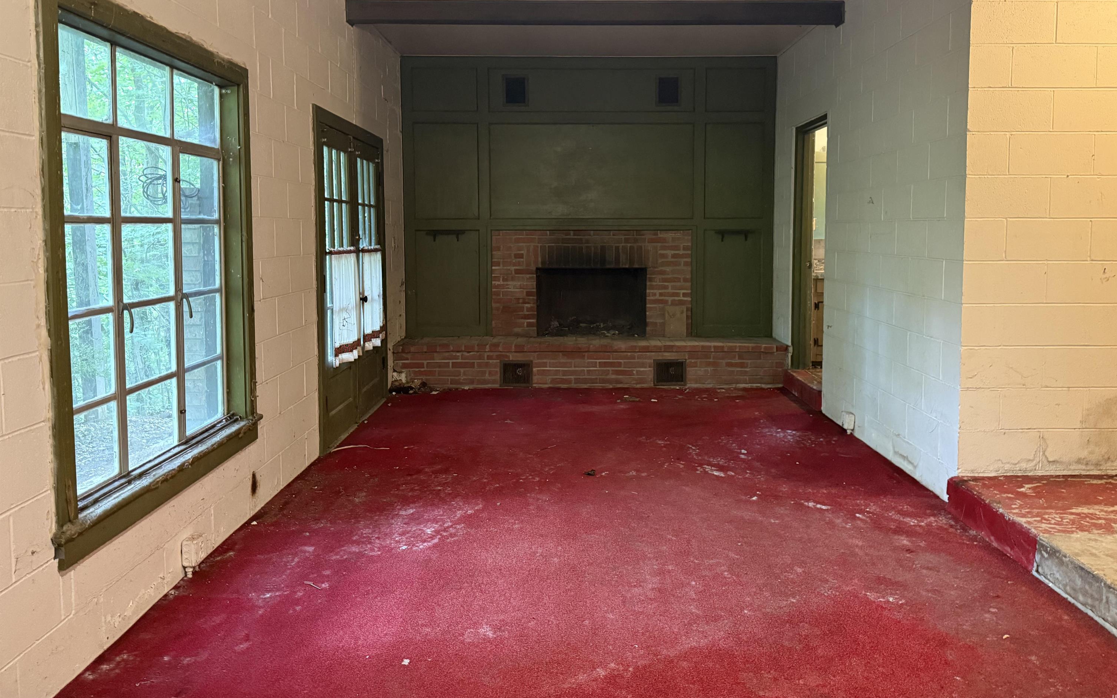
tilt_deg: -3.4
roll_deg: -0.7
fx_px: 792
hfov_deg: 70.4
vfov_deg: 47.3
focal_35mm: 26
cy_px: 278
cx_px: 570
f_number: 1.78
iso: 800
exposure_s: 1/40
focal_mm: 6.76
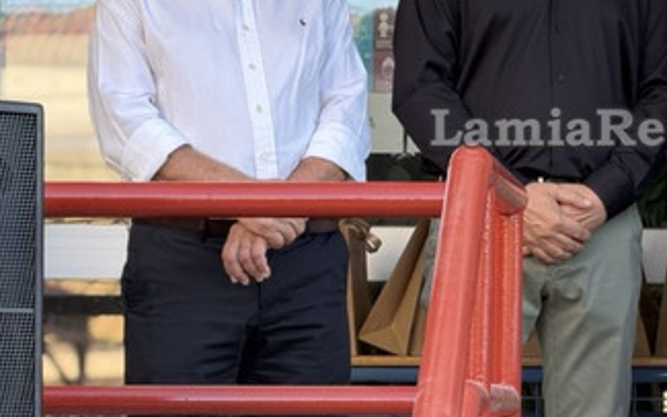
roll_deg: -0.3
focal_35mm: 209
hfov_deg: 10.0
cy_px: 105
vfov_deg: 6.3
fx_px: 3799
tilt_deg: +5.5
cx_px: 642
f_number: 2.8
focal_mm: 16.89
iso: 125
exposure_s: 1/121
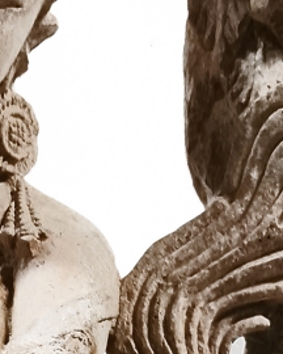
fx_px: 1288
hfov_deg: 12.3
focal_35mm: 123
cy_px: 412
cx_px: -54
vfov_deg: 15.2
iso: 400
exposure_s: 1/33.3
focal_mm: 5.58
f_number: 1.8
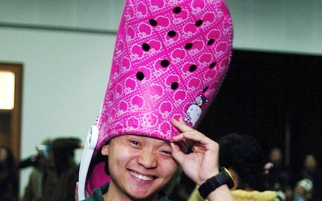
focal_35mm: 82
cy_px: 138
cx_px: 160
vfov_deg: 15.9
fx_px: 718
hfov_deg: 25.3
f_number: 2
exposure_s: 1/40
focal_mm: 35
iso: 200
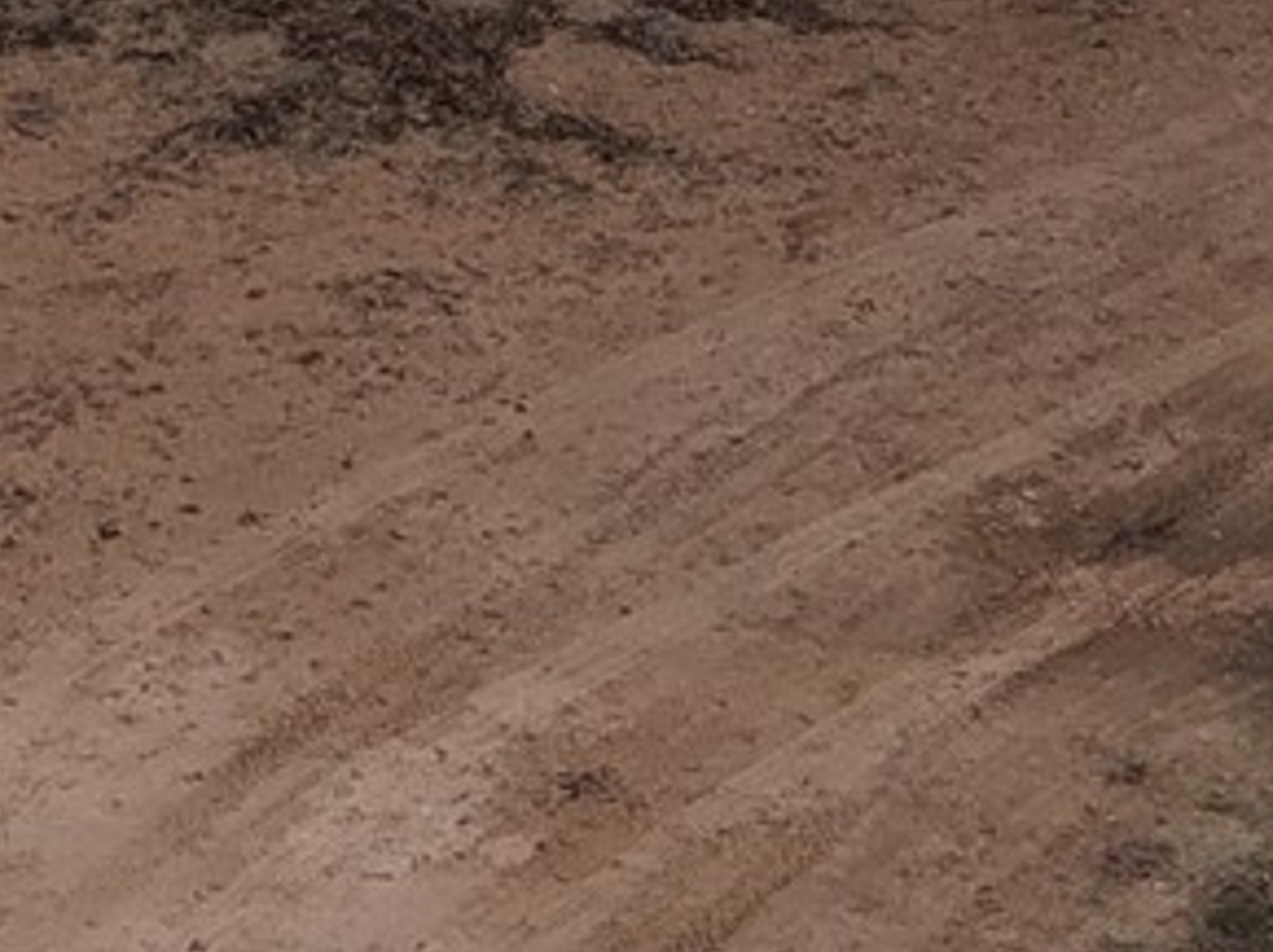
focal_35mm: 159
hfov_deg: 12.3
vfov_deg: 9.0
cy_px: -583
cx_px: -4
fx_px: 5842
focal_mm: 8.67
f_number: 1.8
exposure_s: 1/2000
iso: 400
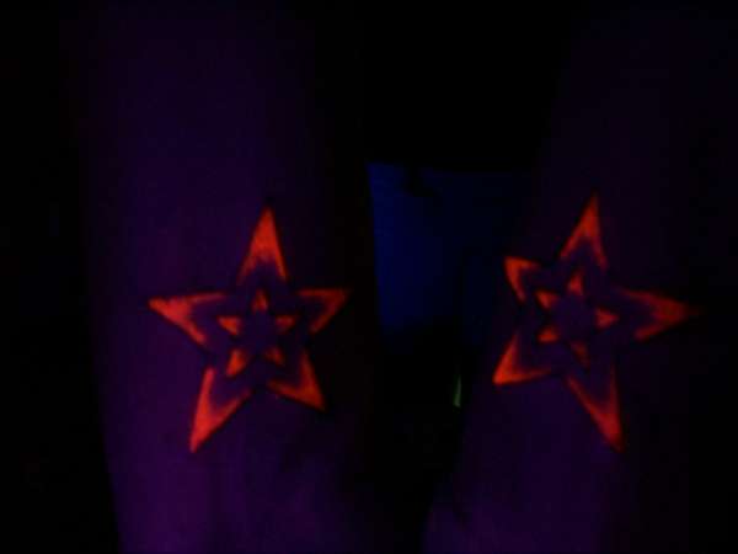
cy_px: 277
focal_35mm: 36
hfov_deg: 51.4
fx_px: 768
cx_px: 369
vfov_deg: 39.7
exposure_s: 1/8
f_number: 4.5
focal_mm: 6
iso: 200
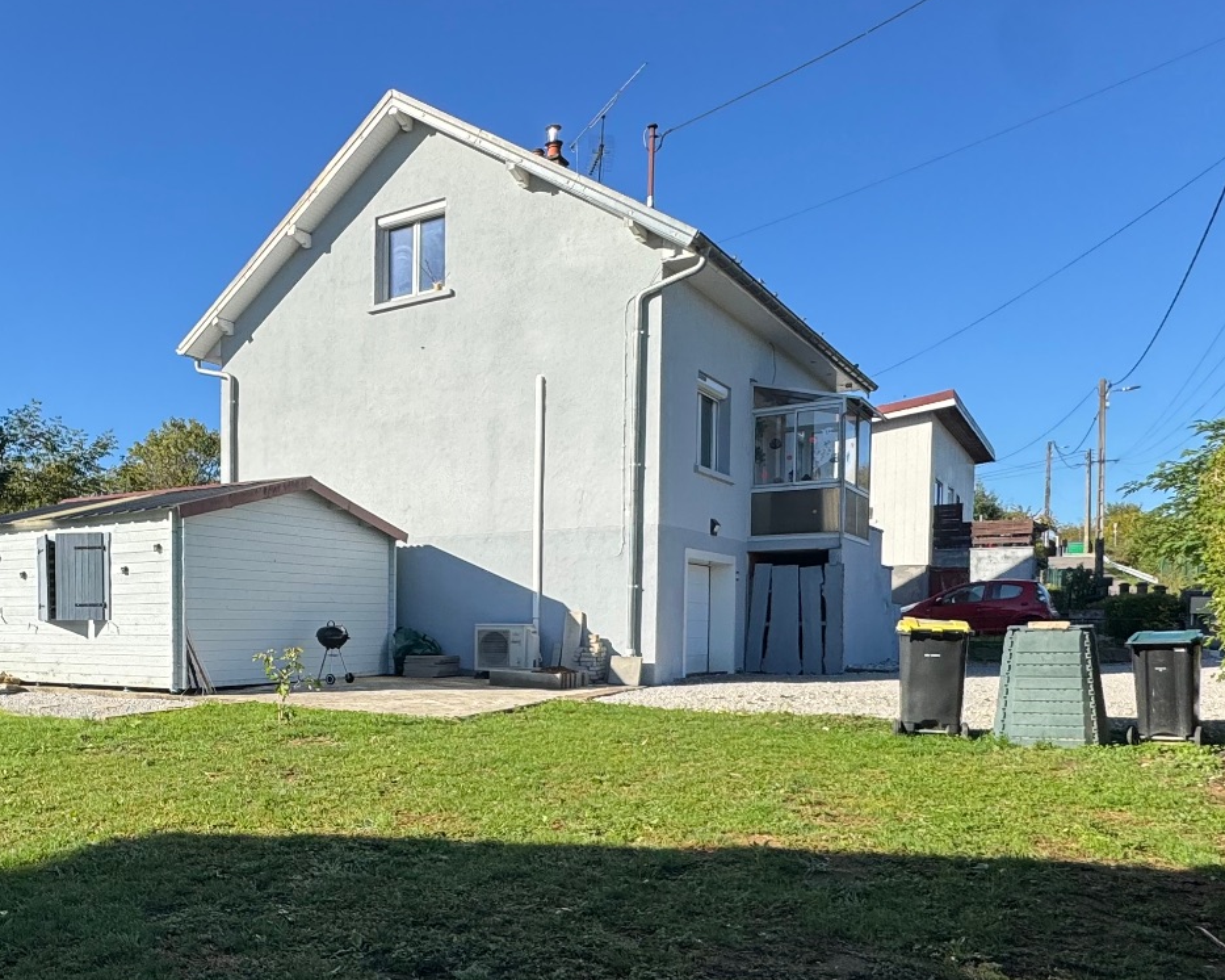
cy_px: 678
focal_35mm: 30
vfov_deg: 47.4
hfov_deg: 55.3
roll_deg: +0.3
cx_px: 272
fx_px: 1087
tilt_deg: -2.4
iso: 50
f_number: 2.2
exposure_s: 1/1477
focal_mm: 2.22
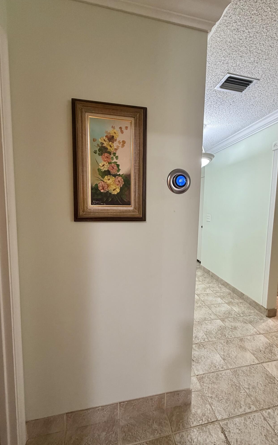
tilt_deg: -5.4
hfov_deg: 74.7
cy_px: 223
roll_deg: -0.2
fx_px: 182
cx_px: 150
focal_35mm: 15
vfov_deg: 101.5
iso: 320
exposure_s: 1/60
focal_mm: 2.22
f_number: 2.2
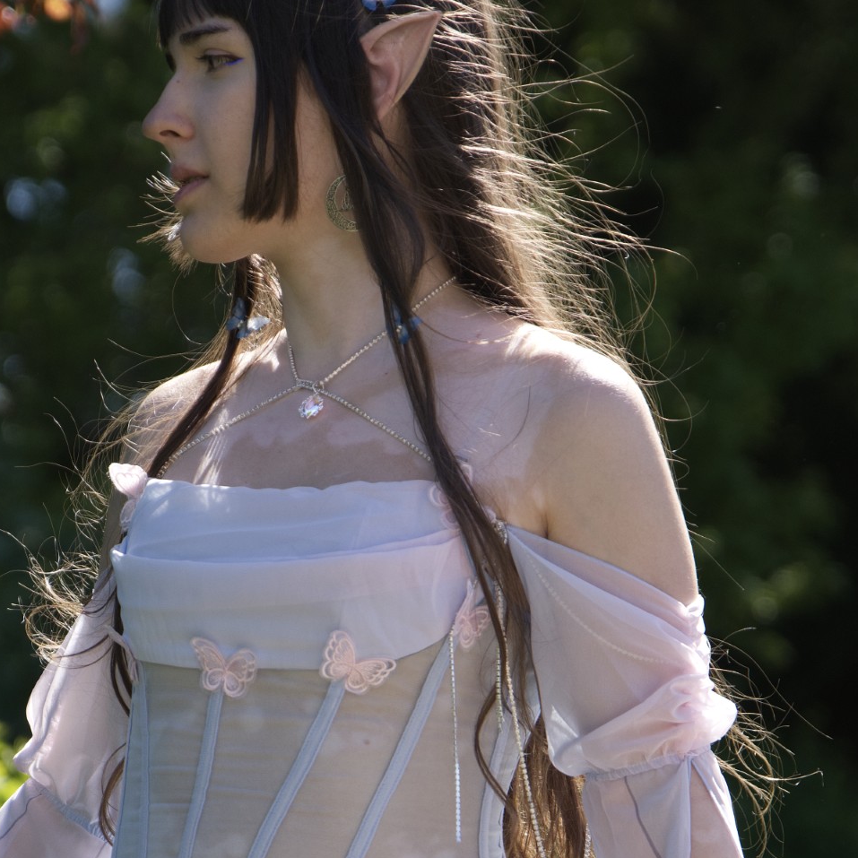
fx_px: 6534
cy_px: 804
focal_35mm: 233
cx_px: 234
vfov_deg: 7.5
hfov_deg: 7.5
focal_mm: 70
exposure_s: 1/1000
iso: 160
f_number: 2.8
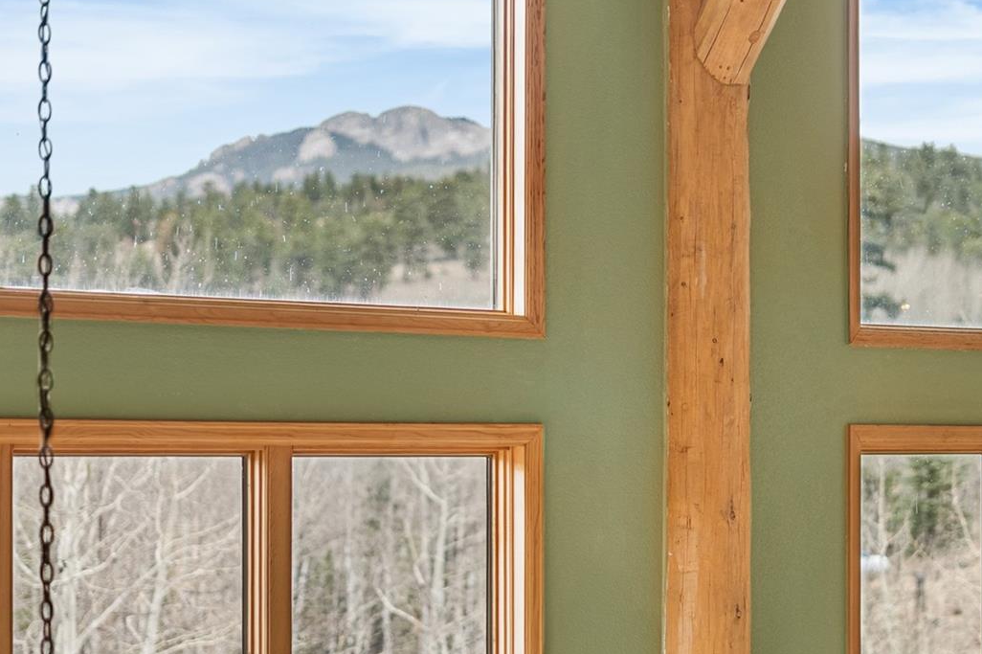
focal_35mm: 78
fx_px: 2127
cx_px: 550
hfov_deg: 26.0
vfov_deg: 17.4
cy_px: 424
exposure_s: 1/125
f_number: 1.8
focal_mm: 50
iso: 200
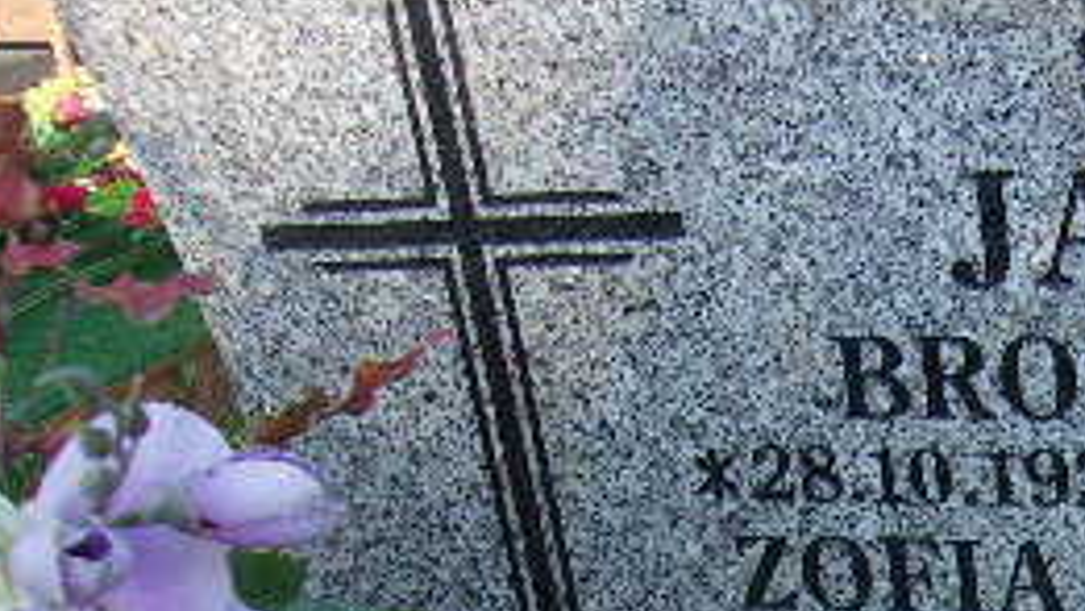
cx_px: 1077
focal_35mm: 72
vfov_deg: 16.3
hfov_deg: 27.7
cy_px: 653
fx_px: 2072
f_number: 3
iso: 80
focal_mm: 4.9
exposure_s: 1/180
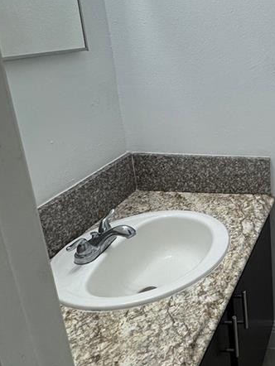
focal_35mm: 38
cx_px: 365
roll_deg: -2.1
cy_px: 131
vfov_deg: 48.4
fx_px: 402
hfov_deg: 29.6
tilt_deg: -17.5
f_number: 2.2
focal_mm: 2.22
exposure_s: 1/133
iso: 40
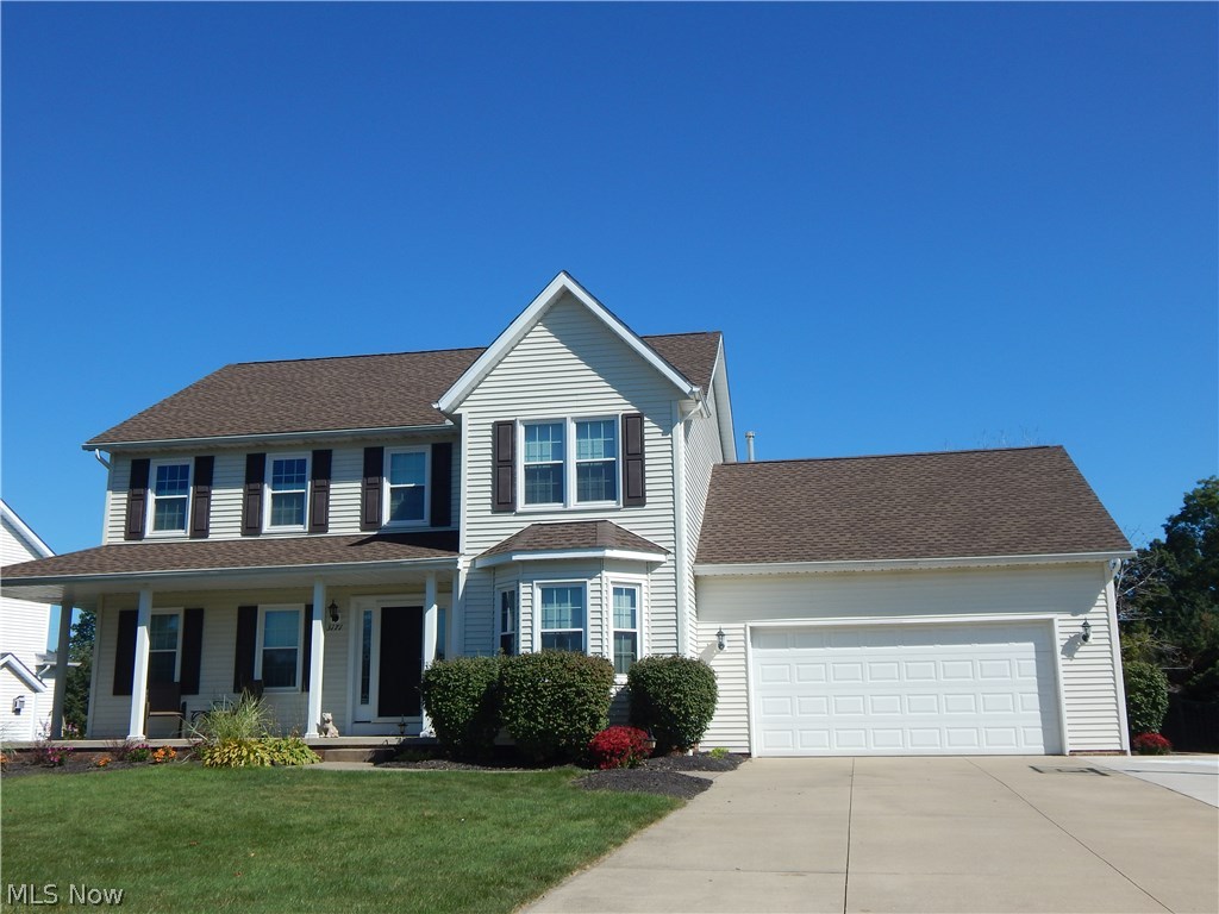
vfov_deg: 41.8
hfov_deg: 54.0
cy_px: 457
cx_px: 610
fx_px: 1197
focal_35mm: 34
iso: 125
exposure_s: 1/500
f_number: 6.7
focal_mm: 6.1
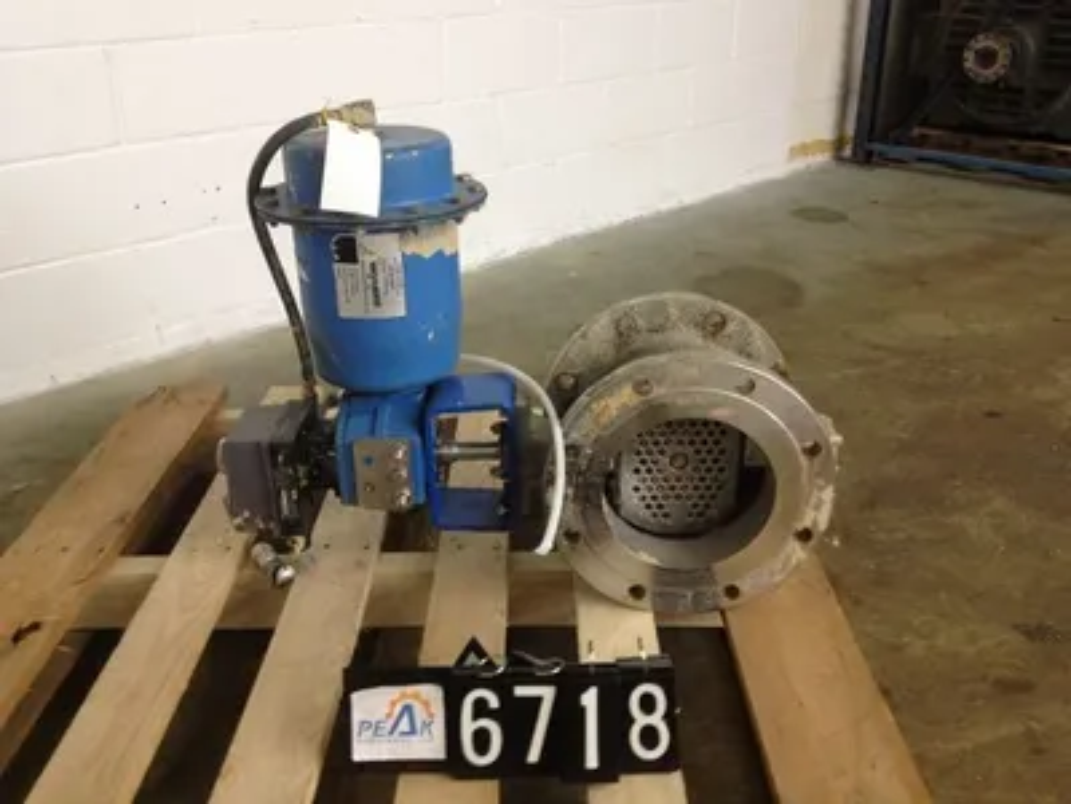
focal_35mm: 35
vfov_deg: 40.7
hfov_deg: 52.6
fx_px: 1083
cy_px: 402
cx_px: 536
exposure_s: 1/20
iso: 125
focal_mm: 4.28
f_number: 2.4
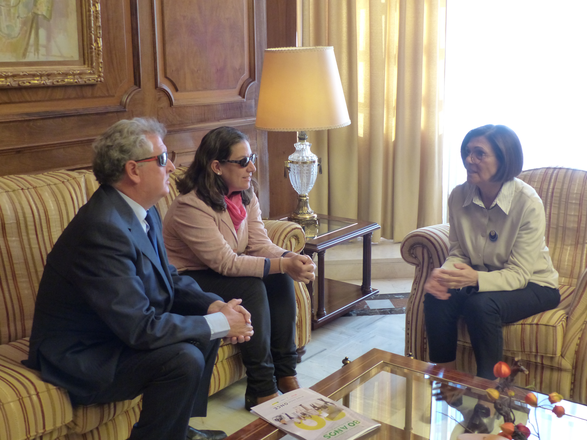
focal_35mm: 42
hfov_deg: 44.8
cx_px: 294
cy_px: 220
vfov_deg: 34.3
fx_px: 712
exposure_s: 1/25
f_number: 2.8
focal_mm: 7.6
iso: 400
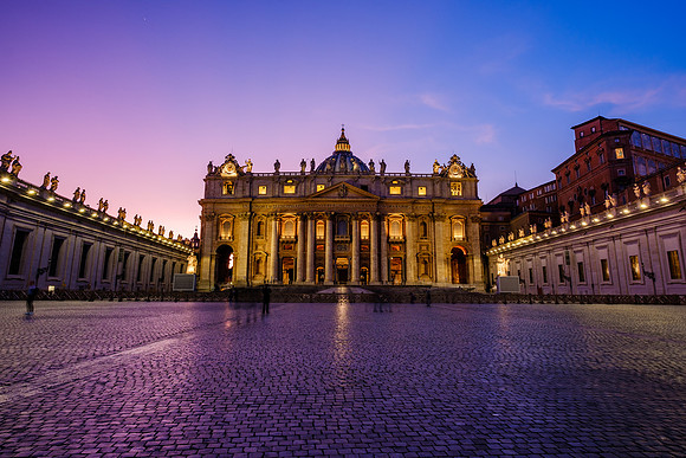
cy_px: 228
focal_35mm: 20
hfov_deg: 83.6
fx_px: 384
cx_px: 345
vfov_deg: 61.6
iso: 160
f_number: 8
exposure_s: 2.5
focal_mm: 13.2
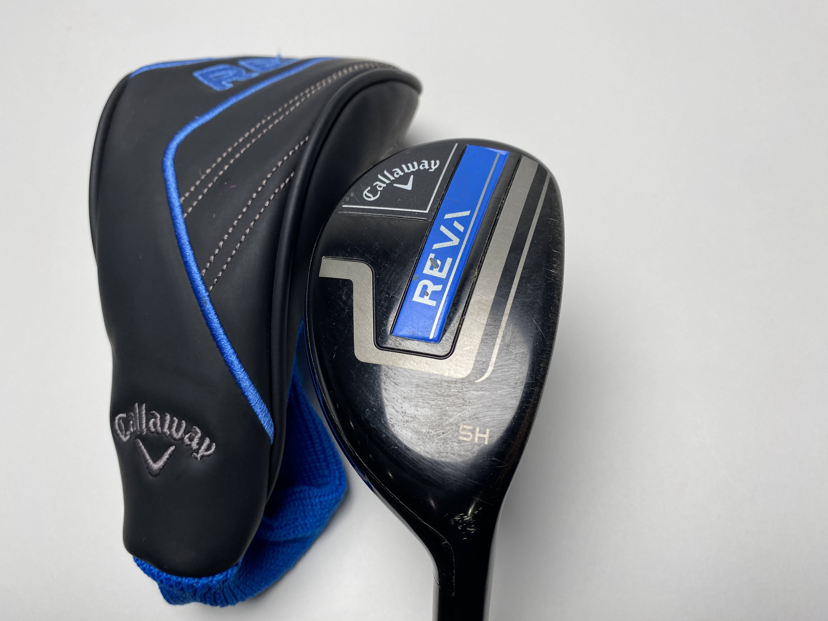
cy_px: 310
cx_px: 414
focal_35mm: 26
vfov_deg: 53.1
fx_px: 622
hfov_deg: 67.3
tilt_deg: -66.2
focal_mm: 4.25
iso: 32
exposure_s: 1/179
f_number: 1.8
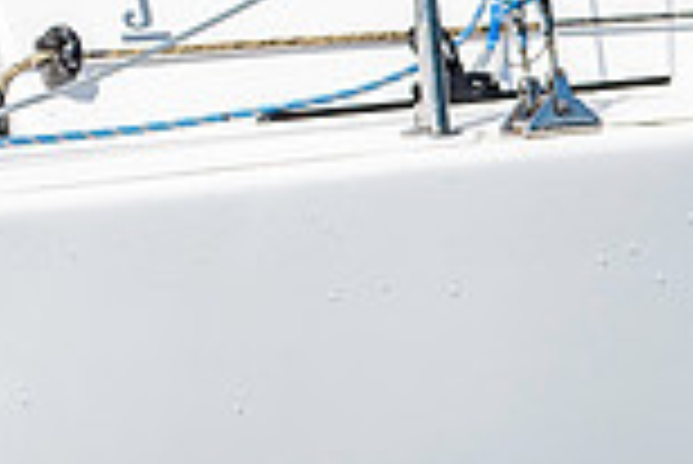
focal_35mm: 1693
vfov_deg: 0.8
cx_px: -310
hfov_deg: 1.2
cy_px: -264
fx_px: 32620
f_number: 5
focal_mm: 300
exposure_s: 1/3200
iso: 200
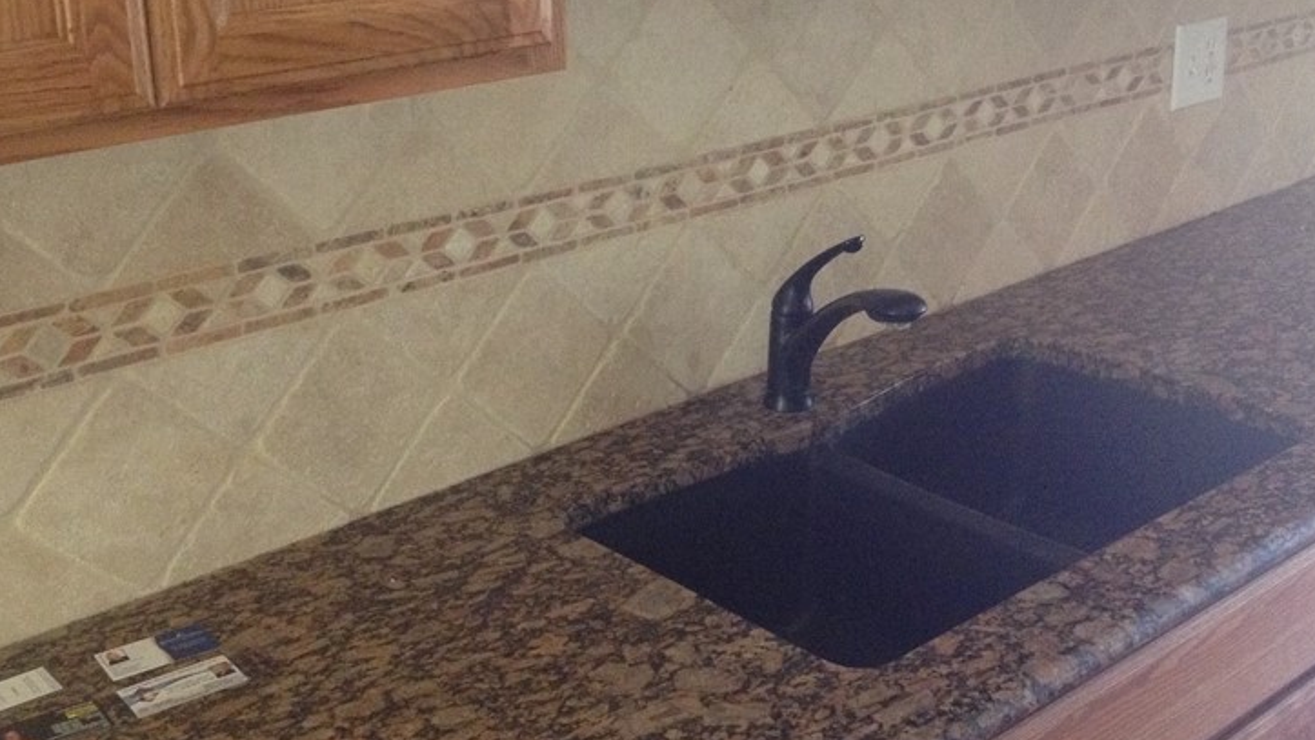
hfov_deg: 38.4
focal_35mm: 54
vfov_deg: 22.2
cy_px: 280
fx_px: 1883
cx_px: 782
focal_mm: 4.28
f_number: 2.4
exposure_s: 1/20
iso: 400
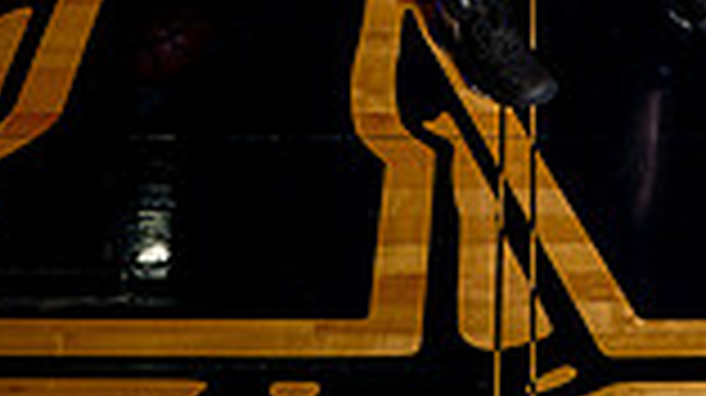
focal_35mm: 105
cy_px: -508
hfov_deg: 20.3
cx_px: 504
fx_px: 1964
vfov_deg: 10.2
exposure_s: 1/250
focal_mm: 35
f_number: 6.3
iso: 64
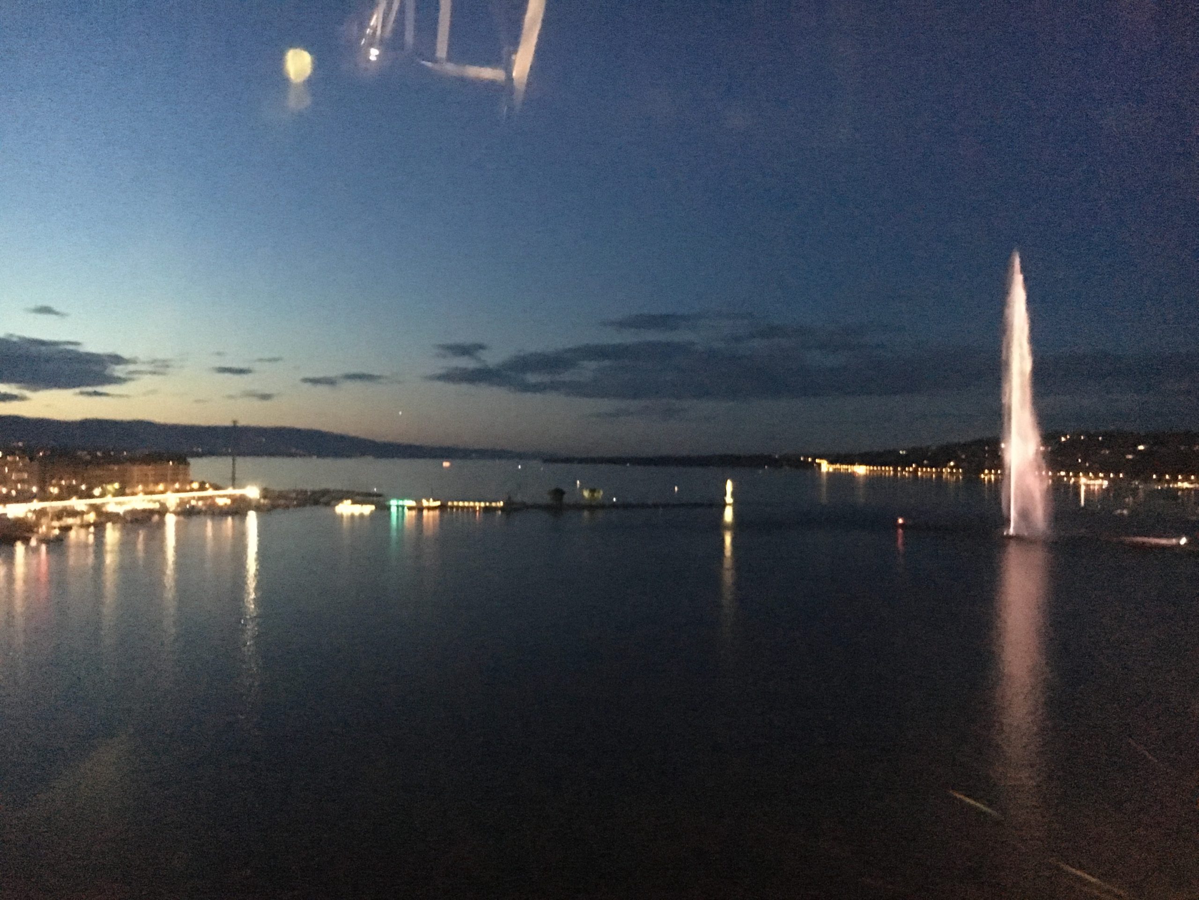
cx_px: 600
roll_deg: -0.6
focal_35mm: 29
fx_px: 1004
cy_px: 450
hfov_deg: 61.7
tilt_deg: -0.1
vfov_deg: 48.2
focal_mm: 4.15
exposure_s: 1/17
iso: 2000
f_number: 2.2
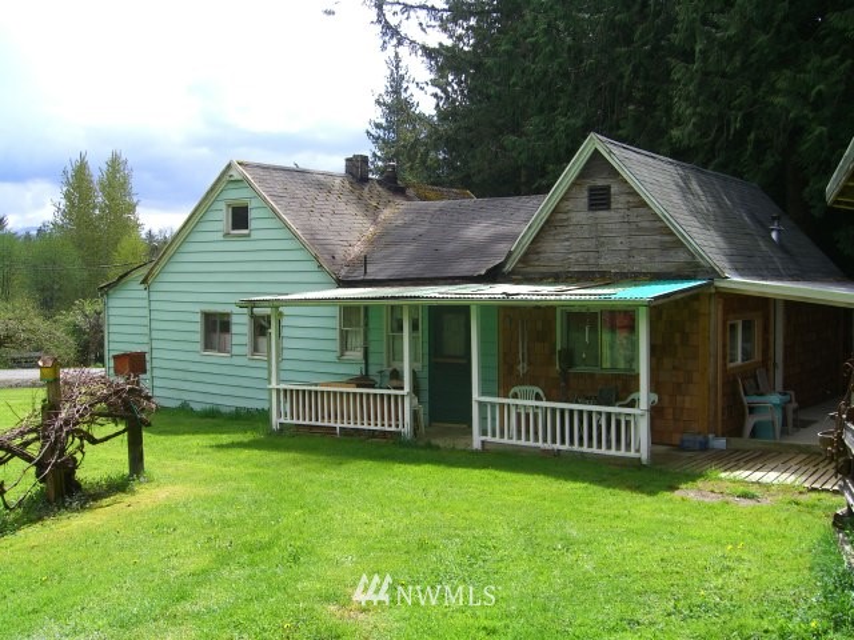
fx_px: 937
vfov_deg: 37.7
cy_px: 320
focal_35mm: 38
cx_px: 427
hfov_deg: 49.0
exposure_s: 1/250
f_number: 4
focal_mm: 7.9
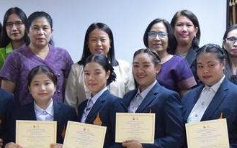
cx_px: 125
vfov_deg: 14.1
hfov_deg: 22.5
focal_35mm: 92
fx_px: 595
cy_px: 141
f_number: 2.8
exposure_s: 1/200
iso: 3200
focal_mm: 22
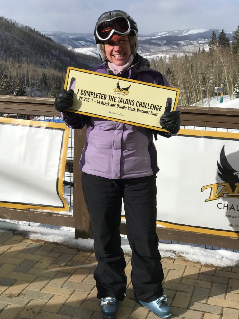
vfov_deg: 33.8
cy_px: 160
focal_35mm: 57
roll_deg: -1.6
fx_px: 525
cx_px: 120
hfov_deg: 25.7
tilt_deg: -10.5
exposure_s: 1/2283
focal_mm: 6.6
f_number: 2.8
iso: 20
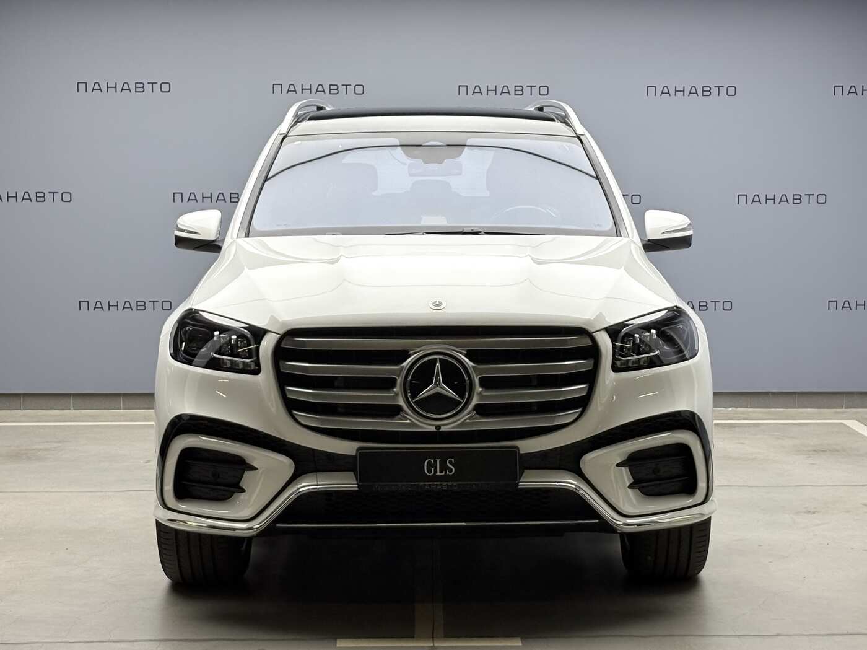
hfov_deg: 36.8
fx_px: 1302
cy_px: 325
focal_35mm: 52
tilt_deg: -5.3
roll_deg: +0.6
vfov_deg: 28.0
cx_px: 434
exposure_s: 1/203
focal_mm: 5.96
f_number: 1.6
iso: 50
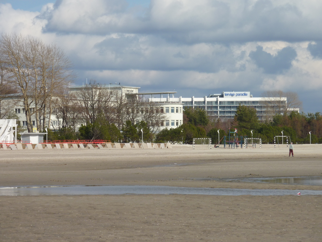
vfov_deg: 9.4
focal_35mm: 158
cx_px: 161
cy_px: 121
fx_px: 1470
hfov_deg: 12.5
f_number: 5.6
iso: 80
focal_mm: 25.9
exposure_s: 1/640
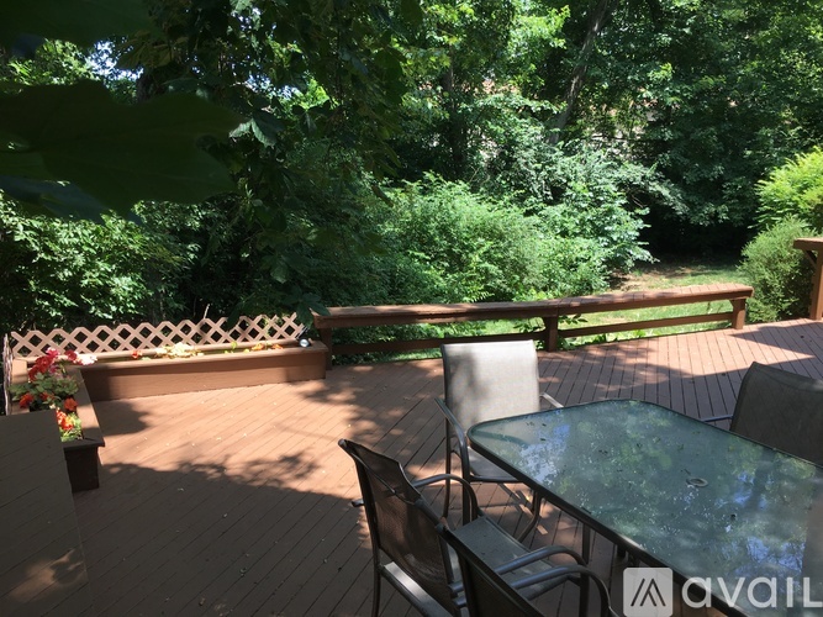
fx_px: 689
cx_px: 412
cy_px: 308
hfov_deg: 61.7
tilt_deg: -11.9
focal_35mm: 29
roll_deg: -0.3
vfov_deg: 48.2
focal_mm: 4.15
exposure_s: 1/314
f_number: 2.2
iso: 25
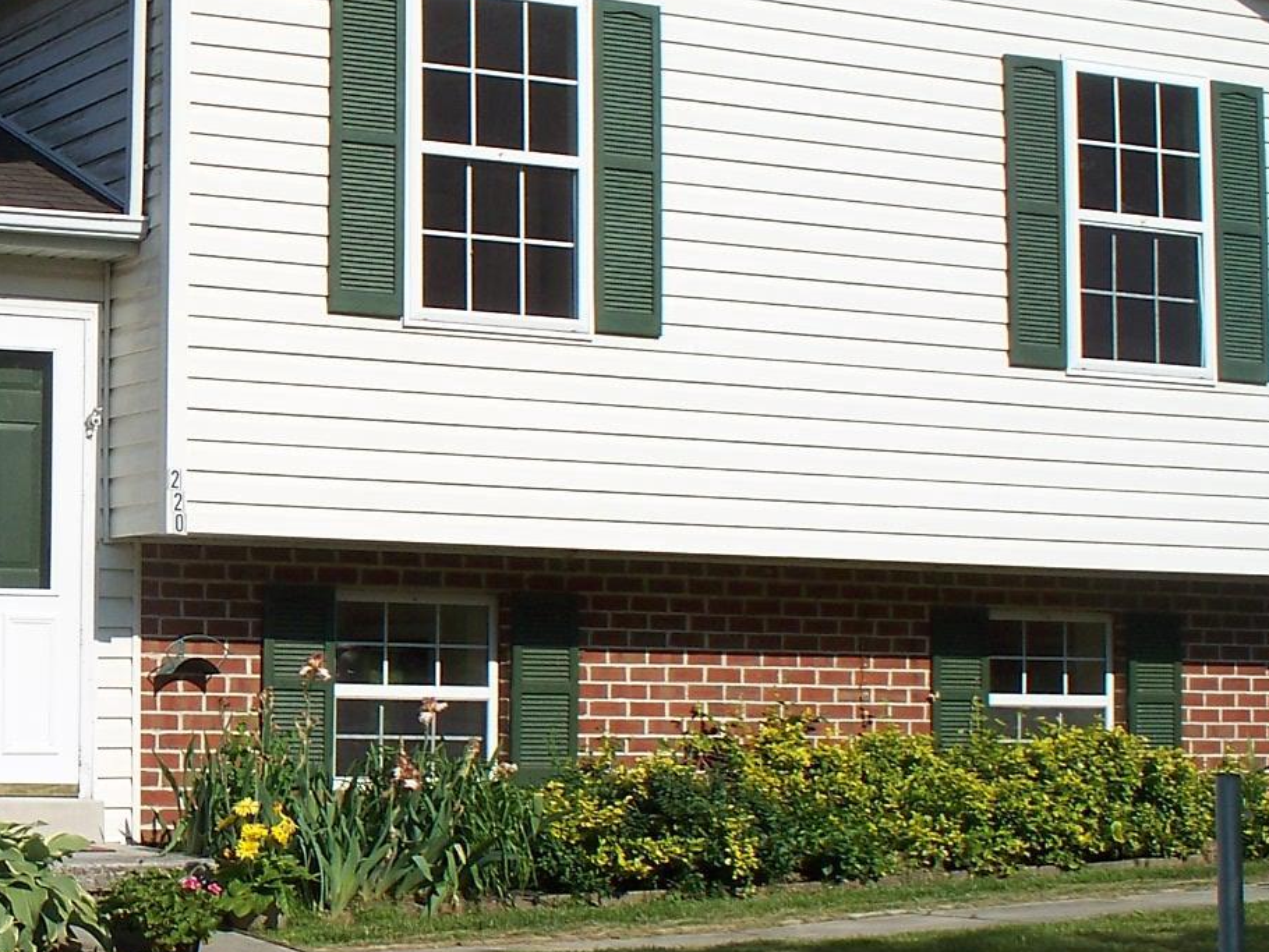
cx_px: -4
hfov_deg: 23.1
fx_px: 2970
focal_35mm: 81
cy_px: 433
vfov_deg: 18.2
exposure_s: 1/640
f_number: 5
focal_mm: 7.54
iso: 80
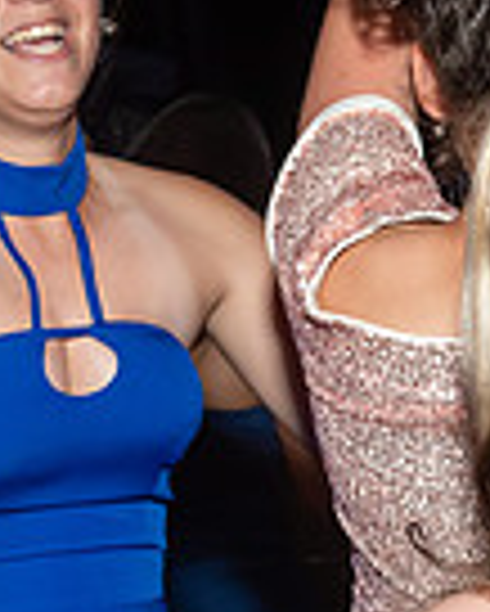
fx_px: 3114
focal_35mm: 172
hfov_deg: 9.0
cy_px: 379
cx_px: 312
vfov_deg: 11.2
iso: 400
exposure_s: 1/250
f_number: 6.3
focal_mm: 24
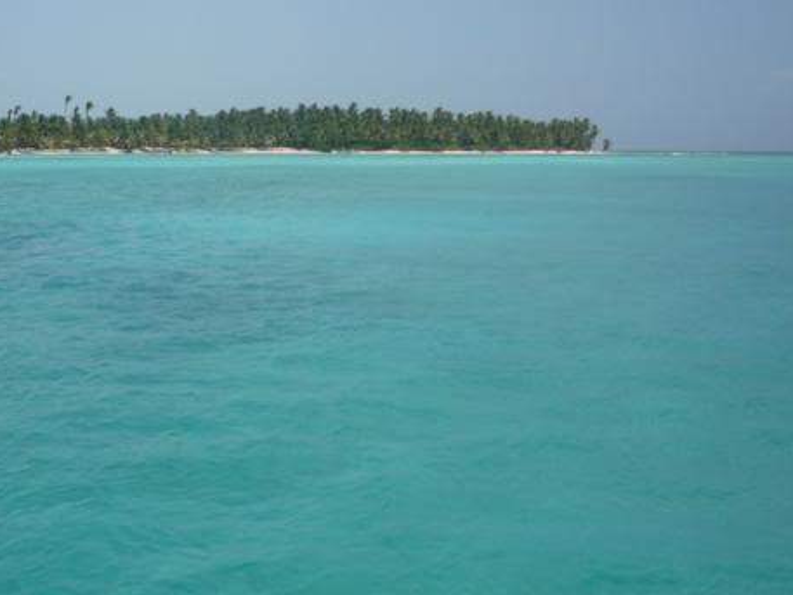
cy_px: 297
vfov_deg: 26.1
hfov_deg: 34.2
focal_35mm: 56
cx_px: 298
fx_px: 1283
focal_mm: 5.2
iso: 100
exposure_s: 1/800
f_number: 5.6
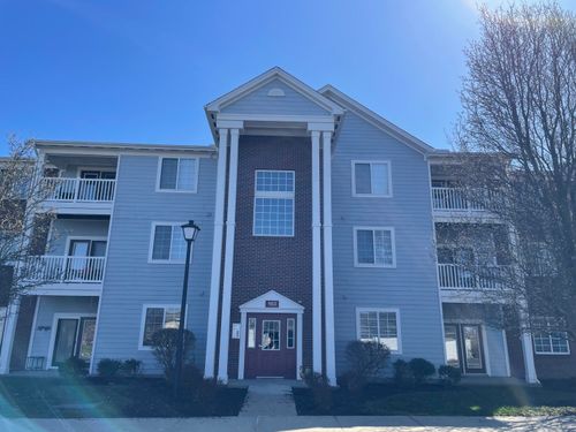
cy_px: 216
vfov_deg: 53.1
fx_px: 433
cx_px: 288
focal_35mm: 26
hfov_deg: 67.3
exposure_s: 1/2304
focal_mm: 4.2
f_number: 1.6
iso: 32
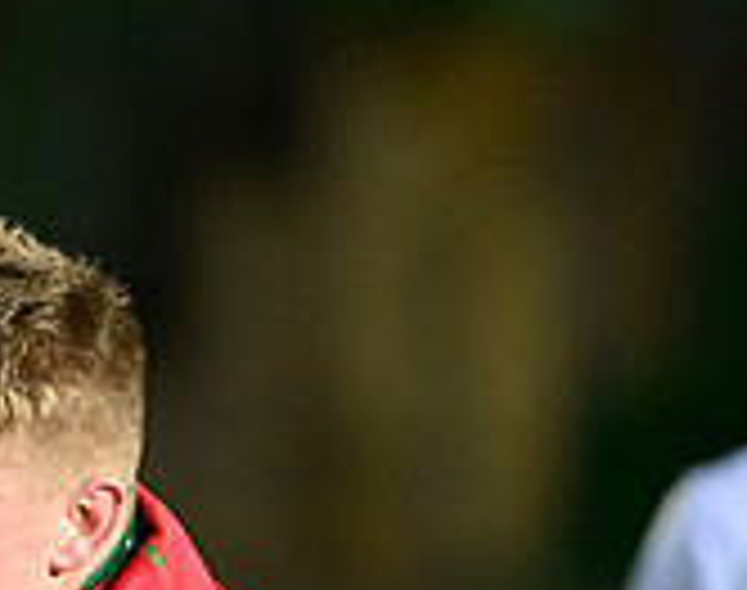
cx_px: -434
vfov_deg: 0.8
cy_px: 1119
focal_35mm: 2046
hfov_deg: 1.0
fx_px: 44995
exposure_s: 1/1000
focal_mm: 400
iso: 8000
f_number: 3.2
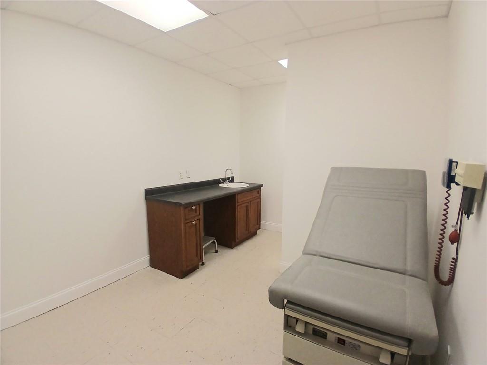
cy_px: 182
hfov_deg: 91.0
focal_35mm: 17
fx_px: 239
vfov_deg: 74.7
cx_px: 244
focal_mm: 1.4
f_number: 2.2
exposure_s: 1/30
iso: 100
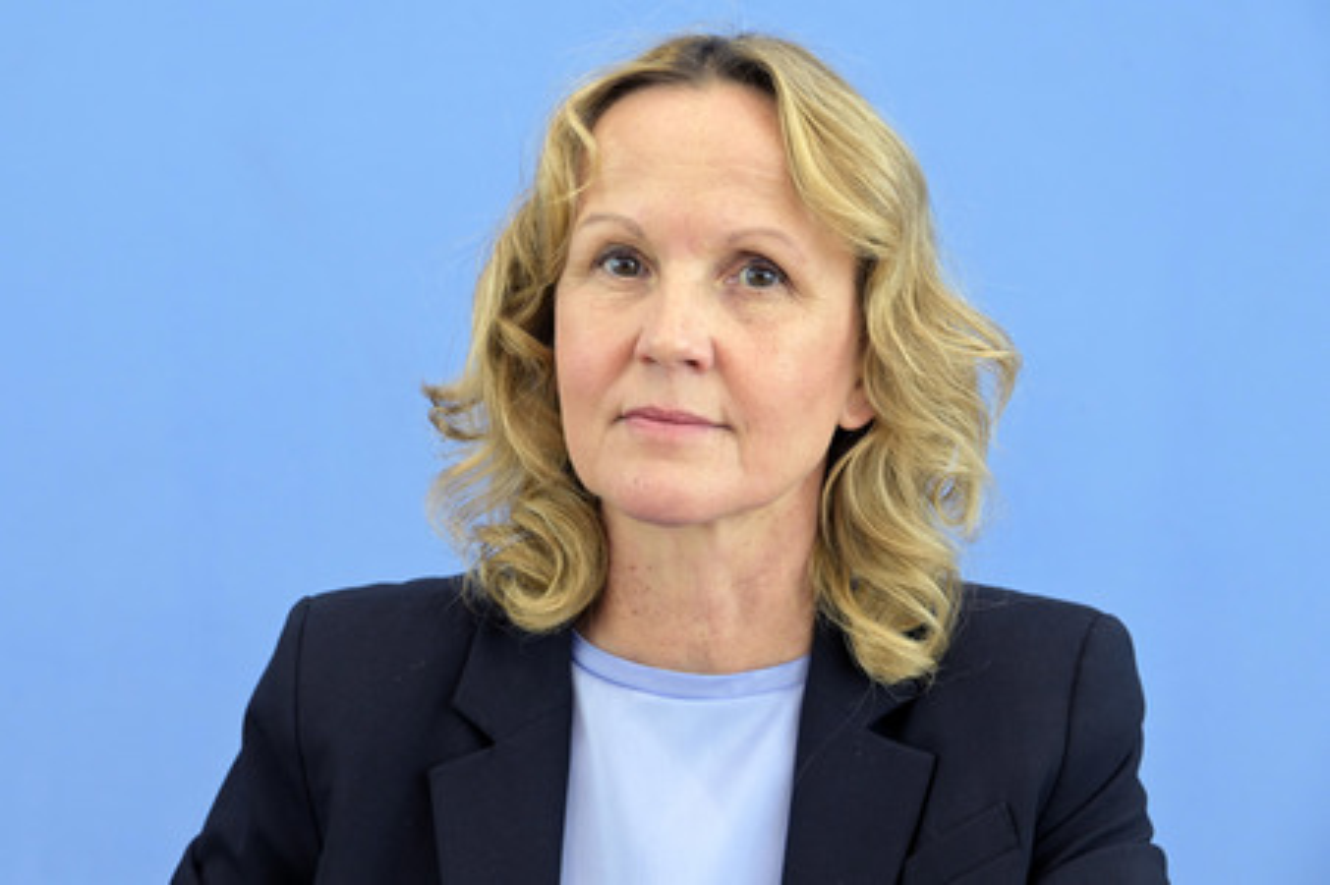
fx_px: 3396
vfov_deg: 14.8
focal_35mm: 92
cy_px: 442
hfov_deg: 22.2
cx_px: 665
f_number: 6.3
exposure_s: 1/500
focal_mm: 92
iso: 5000
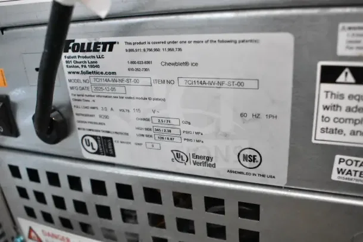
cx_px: 182
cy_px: 121
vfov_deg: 41.7
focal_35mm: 32
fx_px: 318
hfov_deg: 59.5
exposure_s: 1/80
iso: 6400
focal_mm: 21
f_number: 4.5
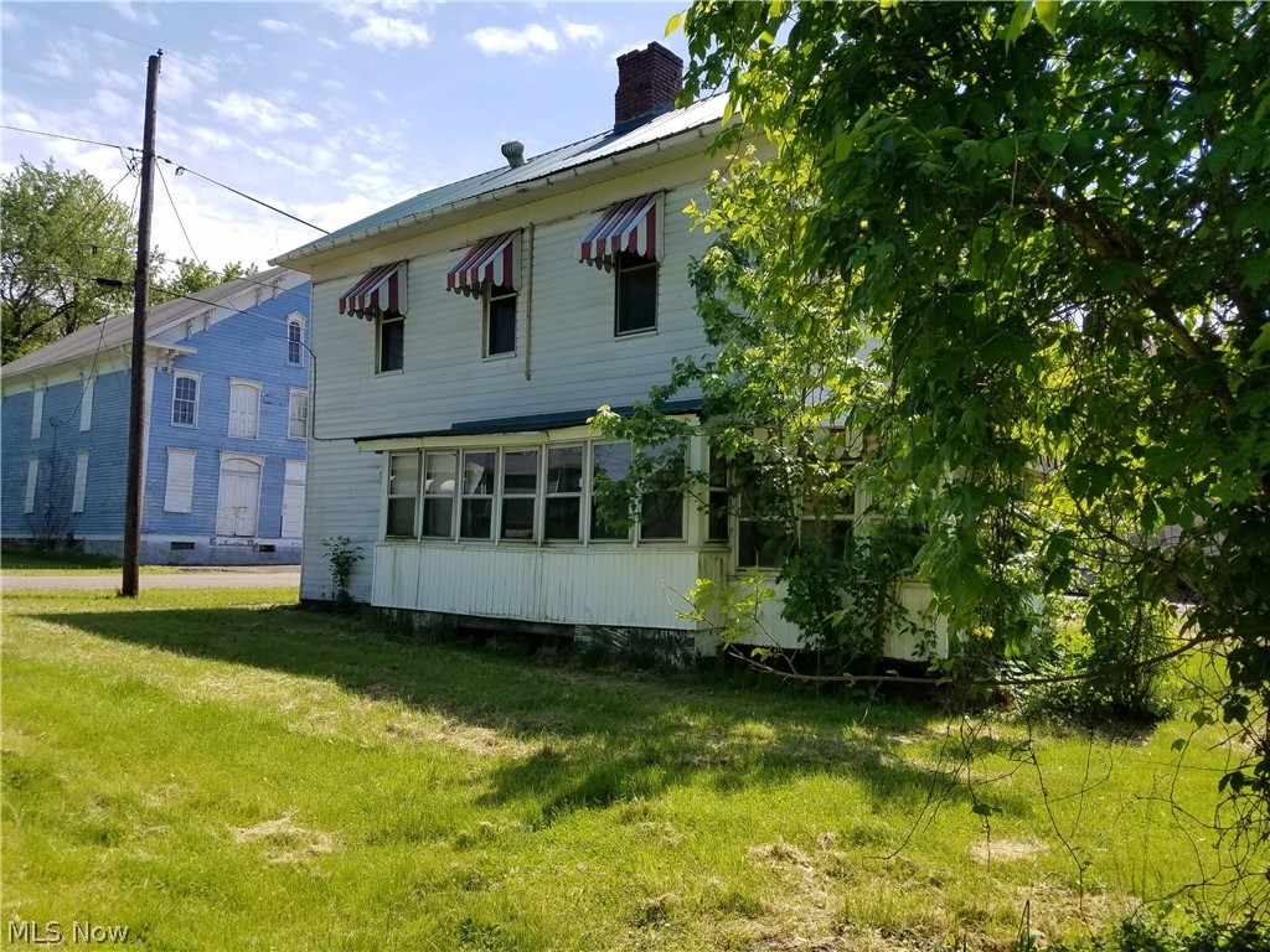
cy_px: 476
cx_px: 635
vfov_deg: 53.1
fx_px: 954
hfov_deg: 67.3
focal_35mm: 26
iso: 50
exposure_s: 1/2144
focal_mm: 4.2
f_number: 1.7
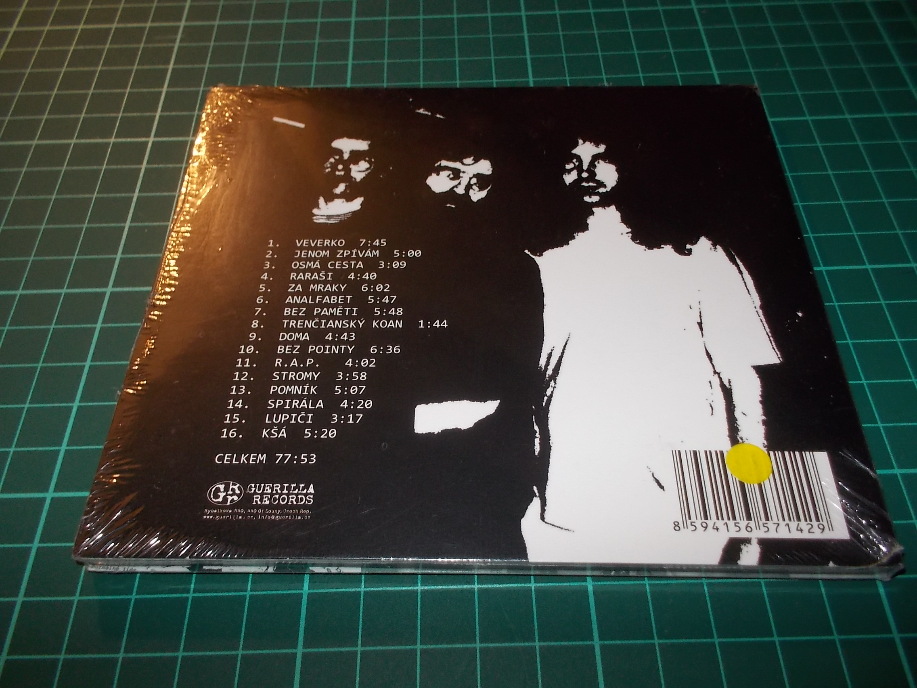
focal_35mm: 29
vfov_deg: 48.2
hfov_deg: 61.7
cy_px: 344
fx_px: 768
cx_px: 458
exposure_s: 1/30
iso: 200
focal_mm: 4.1
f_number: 3.3
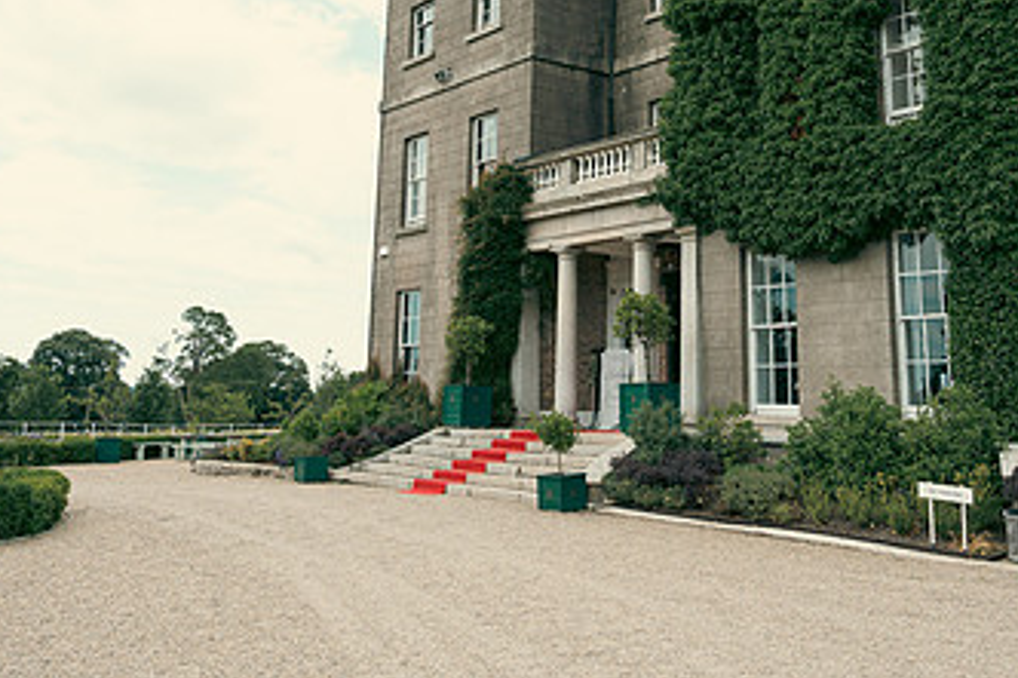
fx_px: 1187
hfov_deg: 46.4
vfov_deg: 30.7
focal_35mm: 42
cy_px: 97
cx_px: 524
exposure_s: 1/500
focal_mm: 24
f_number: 3.5
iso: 125
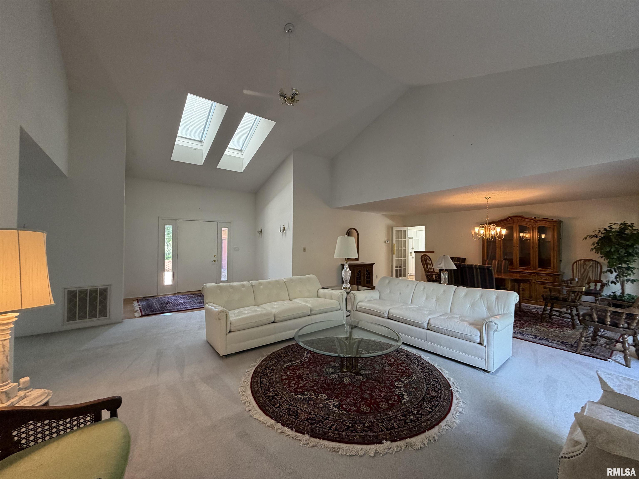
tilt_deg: +0.8
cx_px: 320
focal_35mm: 14
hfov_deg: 102.1
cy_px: 240
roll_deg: +0.1
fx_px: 258
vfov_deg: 85.7
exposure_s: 1/60
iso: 250
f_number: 2.2
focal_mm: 2.22
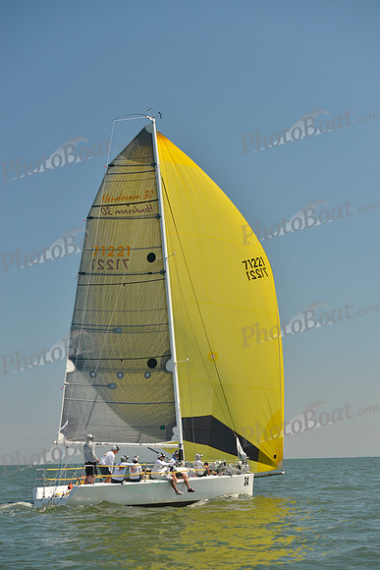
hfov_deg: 19.5
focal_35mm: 70
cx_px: 190
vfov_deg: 28.8
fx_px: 1108
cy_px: 285
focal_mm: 70
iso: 200
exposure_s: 1/800
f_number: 5.6
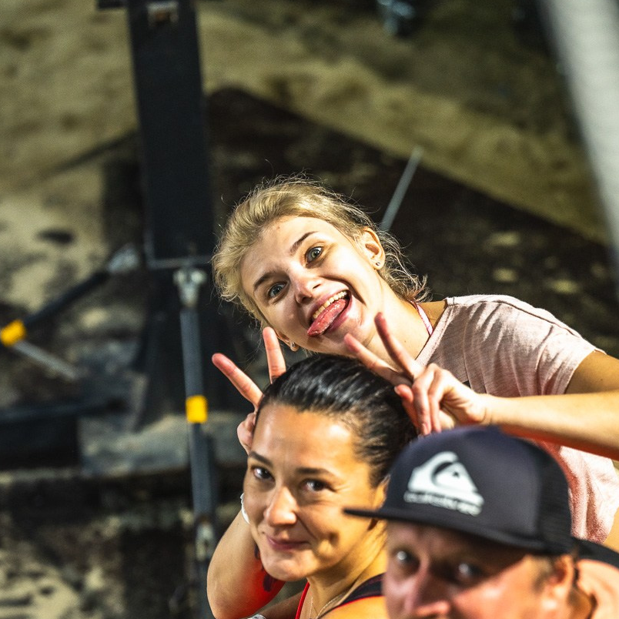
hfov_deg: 10.3
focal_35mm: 169
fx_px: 3419
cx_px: 321
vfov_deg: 10.3
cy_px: 360
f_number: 3.2
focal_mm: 125
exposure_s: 1/1000
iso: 2000
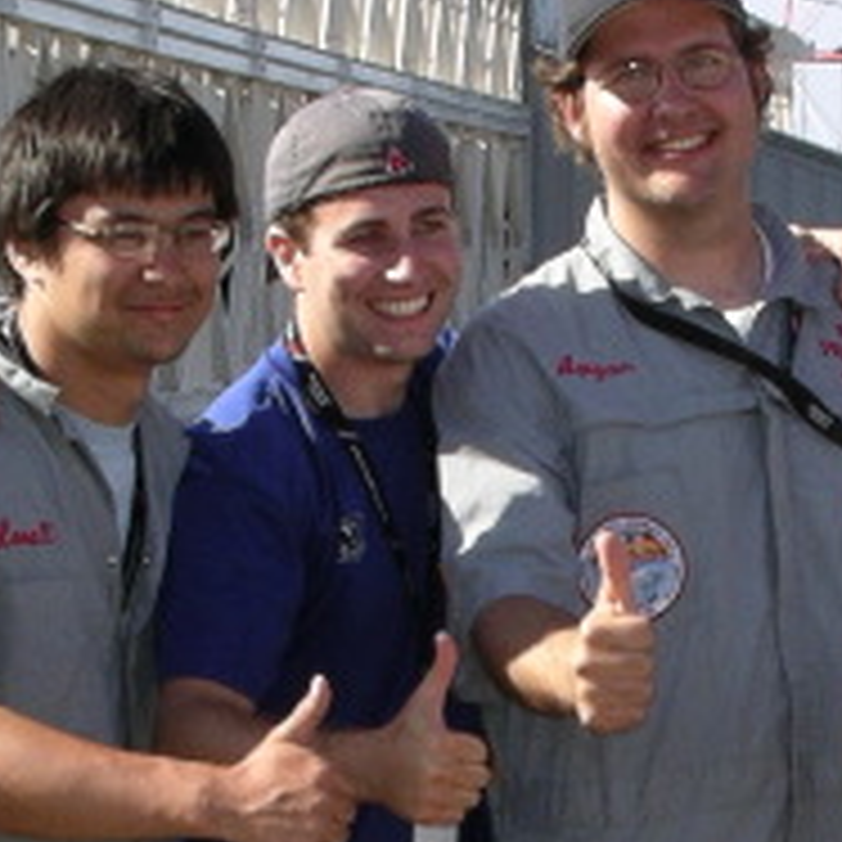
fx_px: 5999
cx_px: 680
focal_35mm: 218
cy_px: 995
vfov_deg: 8.0
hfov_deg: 8.0
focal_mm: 9.3
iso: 64
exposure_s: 1/400
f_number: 4.3
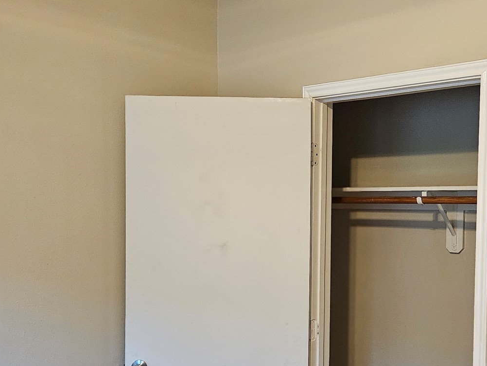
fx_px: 661
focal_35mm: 47
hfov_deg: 39.8
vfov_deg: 30.8
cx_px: 335
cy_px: 231
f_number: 1.8
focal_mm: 5.4
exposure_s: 1/120
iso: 1000
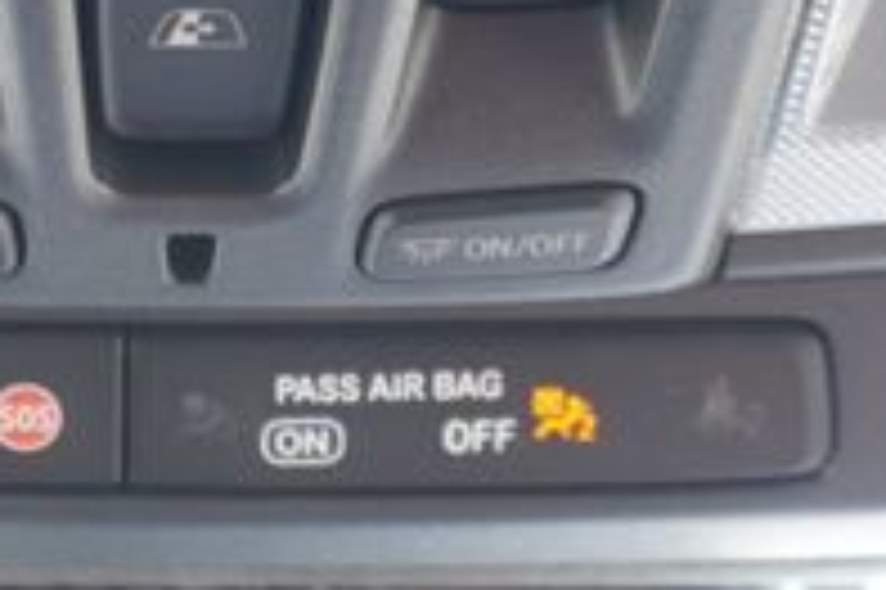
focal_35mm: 125
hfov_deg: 16.0
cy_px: -104
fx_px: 3074
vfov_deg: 10.8
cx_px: -54
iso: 500
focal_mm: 16
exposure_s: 1/60
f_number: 4
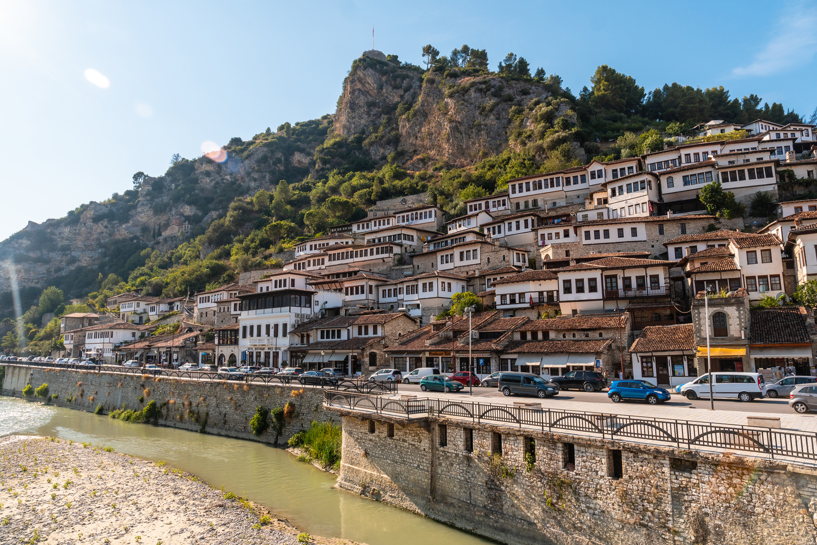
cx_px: 408
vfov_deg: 53.1
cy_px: 272
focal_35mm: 24
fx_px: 545
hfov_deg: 73.7
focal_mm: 16
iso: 200
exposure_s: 1/500
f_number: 8
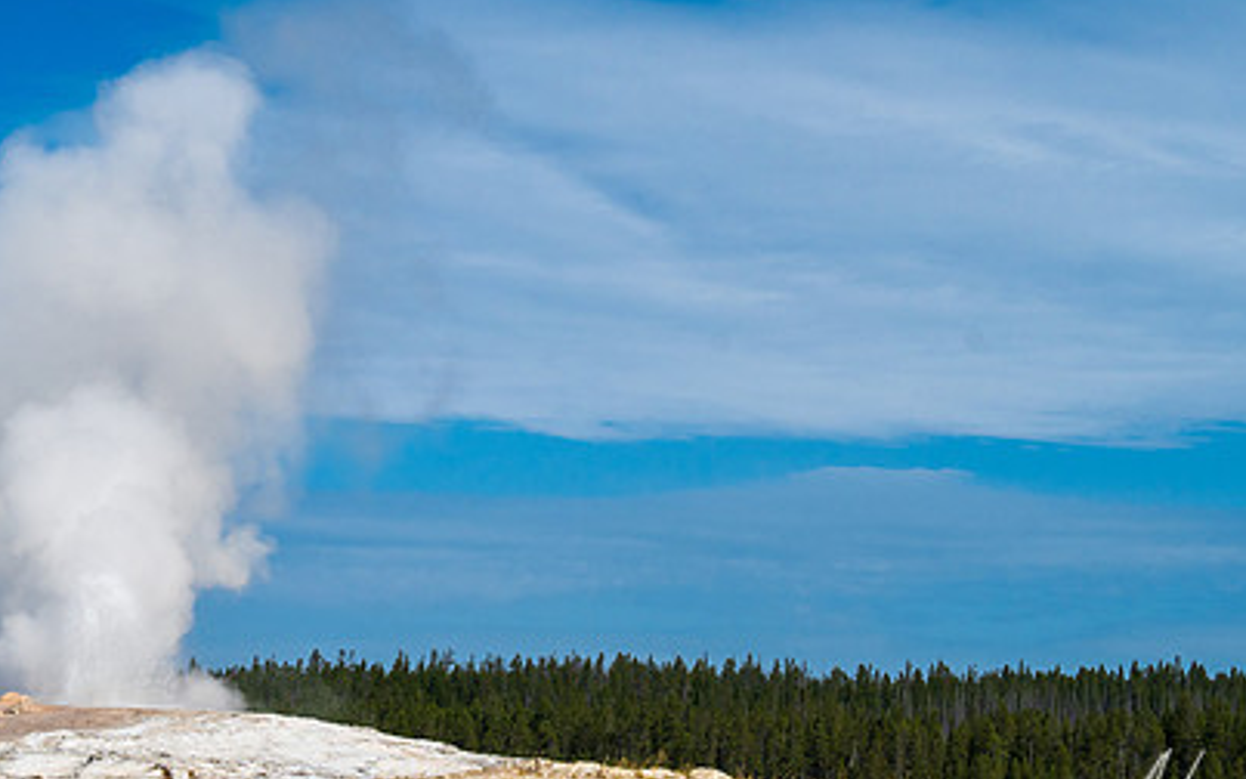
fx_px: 3736
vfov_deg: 11.9
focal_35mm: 110
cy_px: 265
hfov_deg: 18.9
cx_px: 470
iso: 100
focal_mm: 50
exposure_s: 1/640
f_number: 10
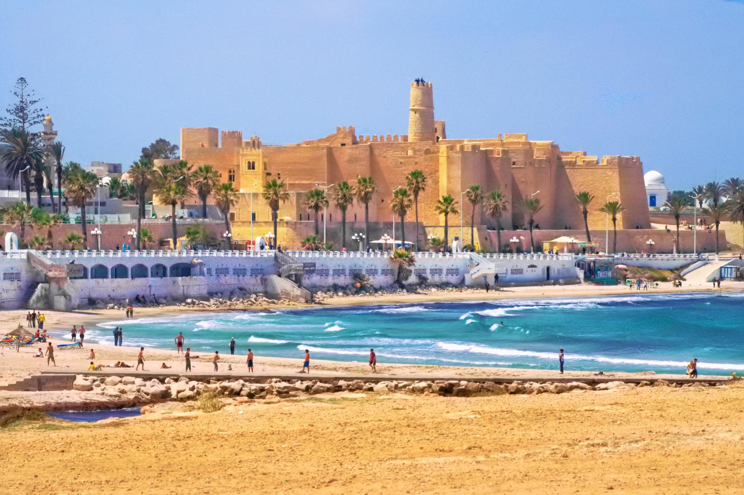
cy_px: 248
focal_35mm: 180
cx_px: 372
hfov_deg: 11.4
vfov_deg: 7.6
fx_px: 3717
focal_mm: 120
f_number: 18
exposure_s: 1/1000
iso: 800
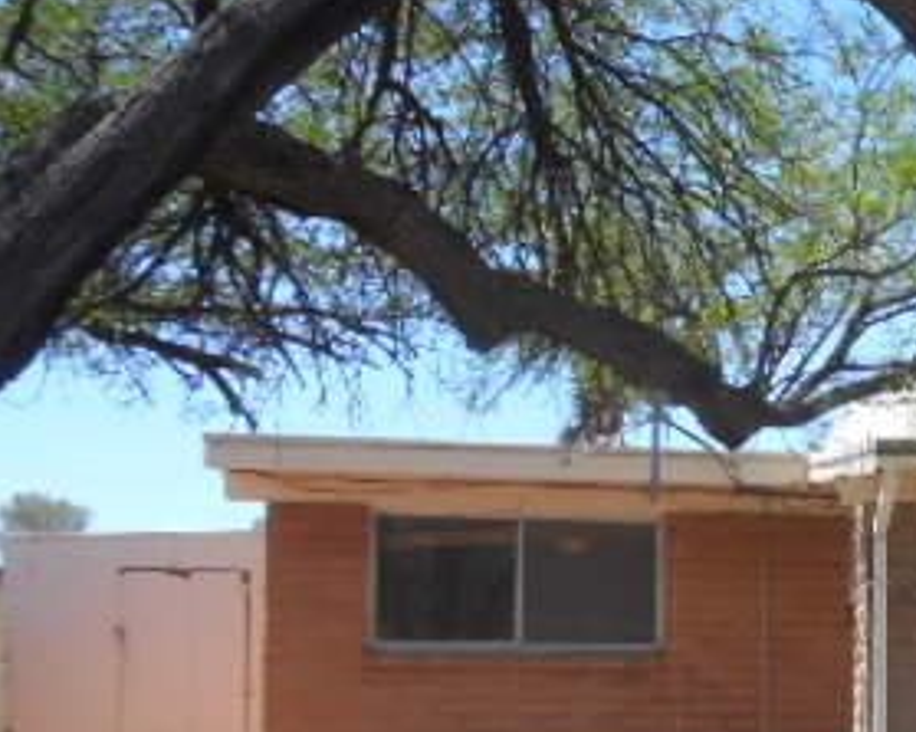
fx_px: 1762
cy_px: 611
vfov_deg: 23.1
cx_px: 1044
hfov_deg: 26.5
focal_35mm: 65
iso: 80
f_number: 4
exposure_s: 1/320
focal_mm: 5.2
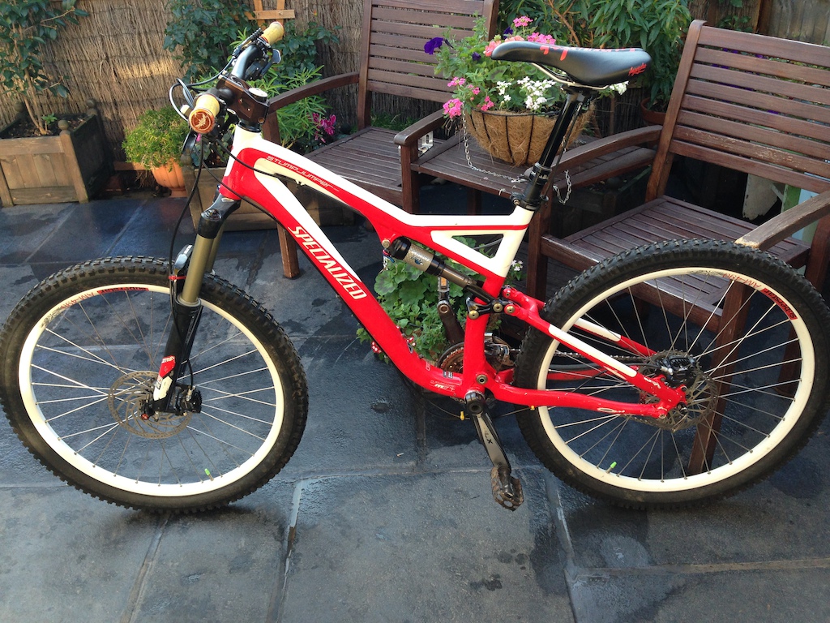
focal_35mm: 33
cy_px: 312
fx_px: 791
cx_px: 415
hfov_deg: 55.4
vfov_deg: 42.9
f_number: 2.4
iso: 80
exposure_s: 1/120
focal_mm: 4.12
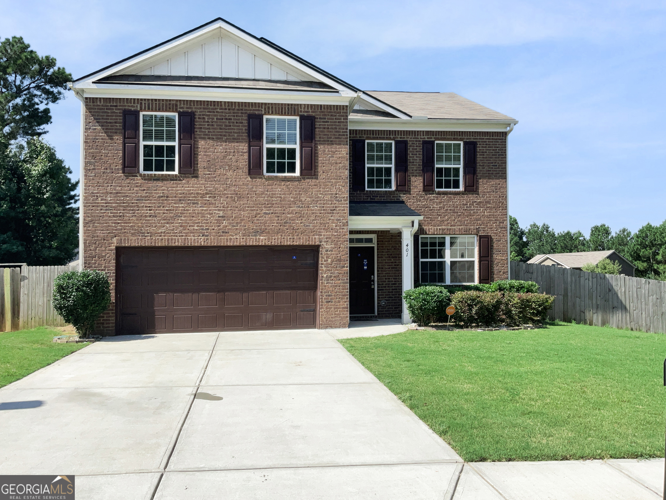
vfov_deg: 48.2
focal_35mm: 29
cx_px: 333
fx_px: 558
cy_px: 250
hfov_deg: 61.7
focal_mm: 3
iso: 16
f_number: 1.8
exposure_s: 1/1848
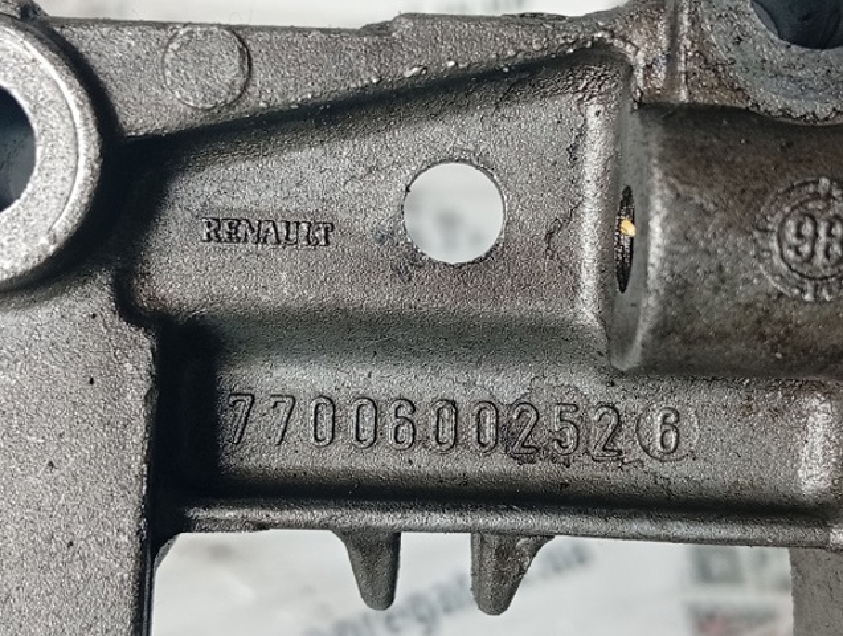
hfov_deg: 36.8
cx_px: 422
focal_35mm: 52
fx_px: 1269
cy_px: 318
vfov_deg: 28.1
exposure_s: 1/33.3
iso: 186
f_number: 1.8
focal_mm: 3.96
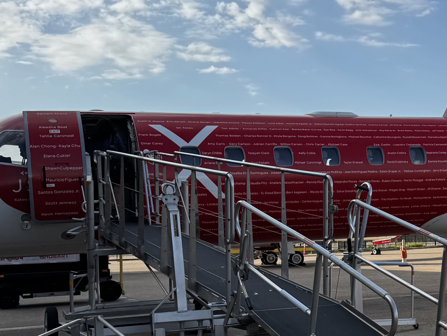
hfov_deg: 27.7
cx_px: 443
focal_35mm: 66
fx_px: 852
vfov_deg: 22.0
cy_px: 264
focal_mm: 6.76
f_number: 1.78
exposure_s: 1/3802
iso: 80
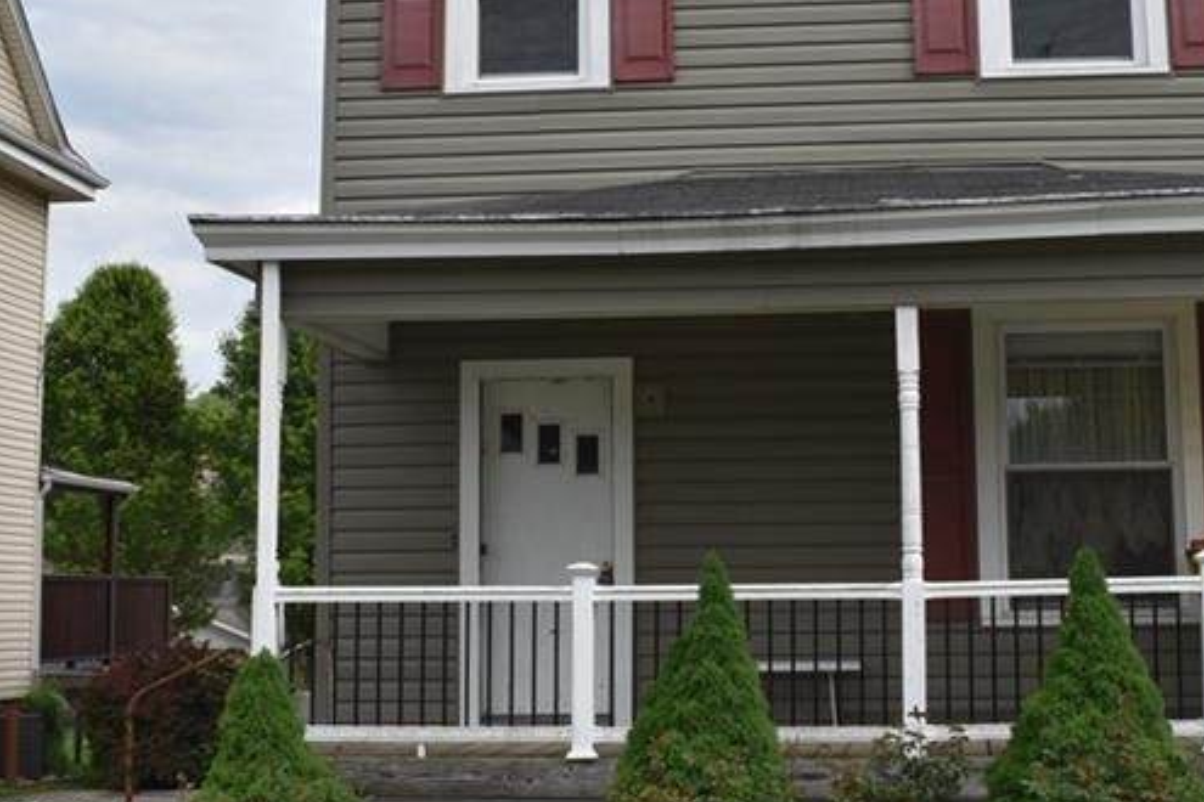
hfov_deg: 32.3
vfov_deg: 21.9
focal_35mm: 62
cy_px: 301
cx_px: 696
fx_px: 2073
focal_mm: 20
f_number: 9
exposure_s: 1/320
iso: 200
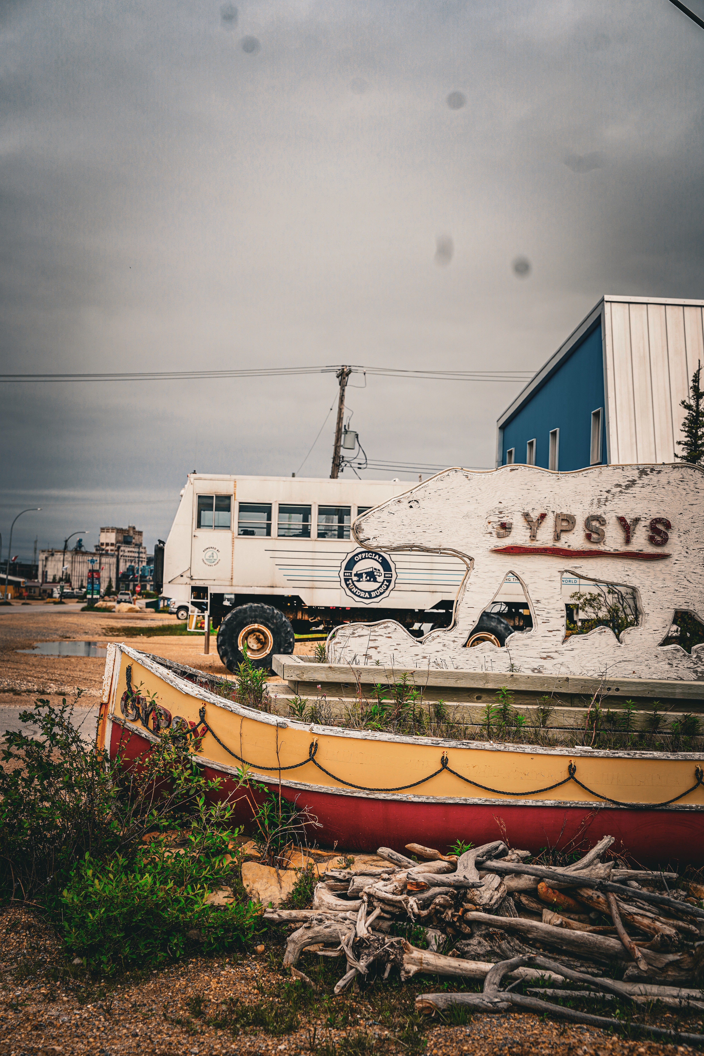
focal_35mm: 51
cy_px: 528
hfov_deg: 26.5
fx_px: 1496
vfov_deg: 38.9
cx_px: 352
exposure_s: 1/500
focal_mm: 51
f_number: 5
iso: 100
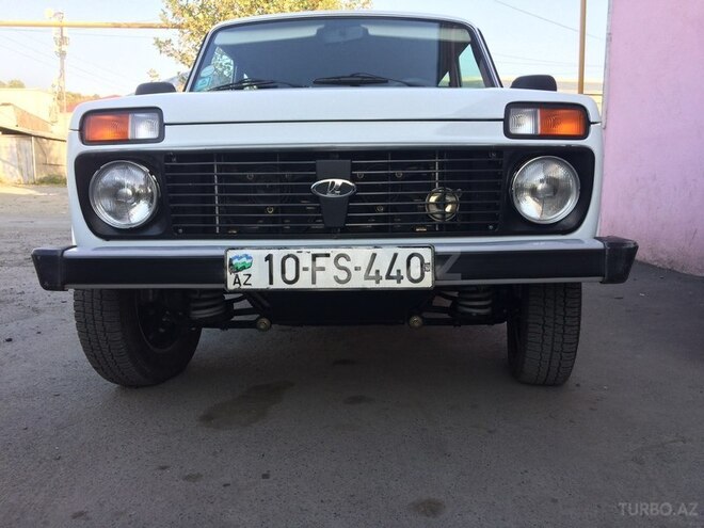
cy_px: 264
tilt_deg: -9.3
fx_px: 590
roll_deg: -1.1
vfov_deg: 48.2
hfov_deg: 61.7
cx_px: 352
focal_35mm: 29
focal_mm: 4.15
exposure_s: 1/223
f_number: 2.2
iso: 32
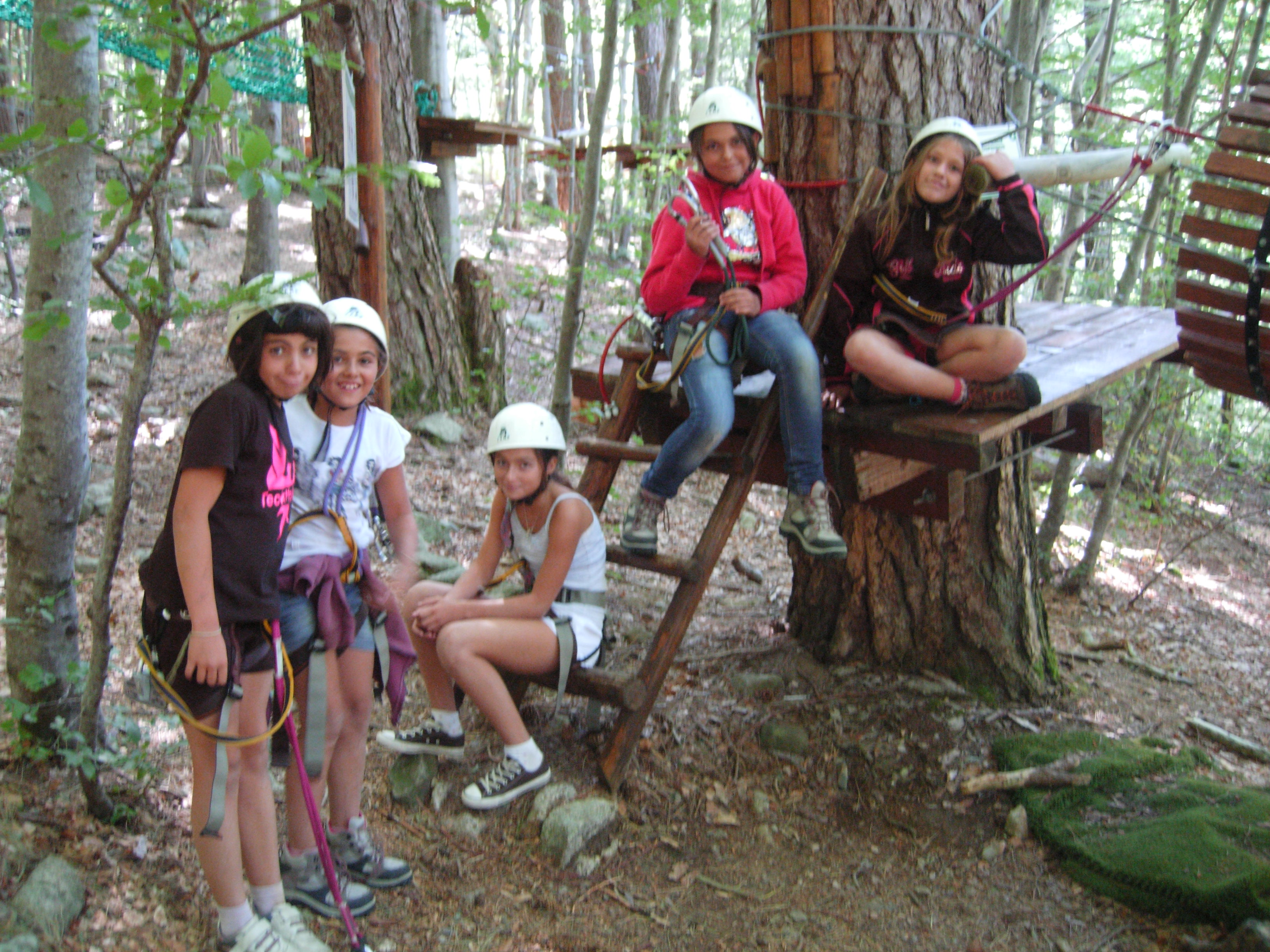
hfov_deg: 51.4
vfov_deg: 39.7
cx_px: 635
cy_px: 476
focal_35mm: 36
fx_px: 1321
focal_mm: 7.5
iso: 218
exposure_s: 1/16
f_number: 2.7
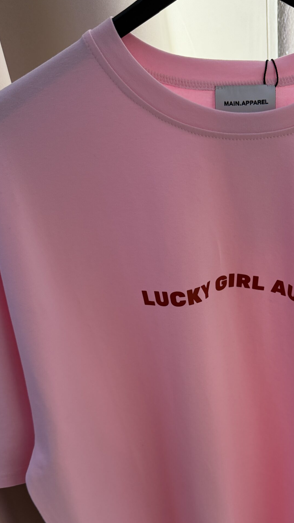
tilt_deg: -31.1
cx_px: 225
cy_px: 333
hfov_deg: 33.0
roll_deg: +4.3
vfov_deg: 55.8
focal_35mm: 35
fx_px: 485
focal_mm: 6.76
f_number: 1.78
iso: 200
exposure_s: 1/121
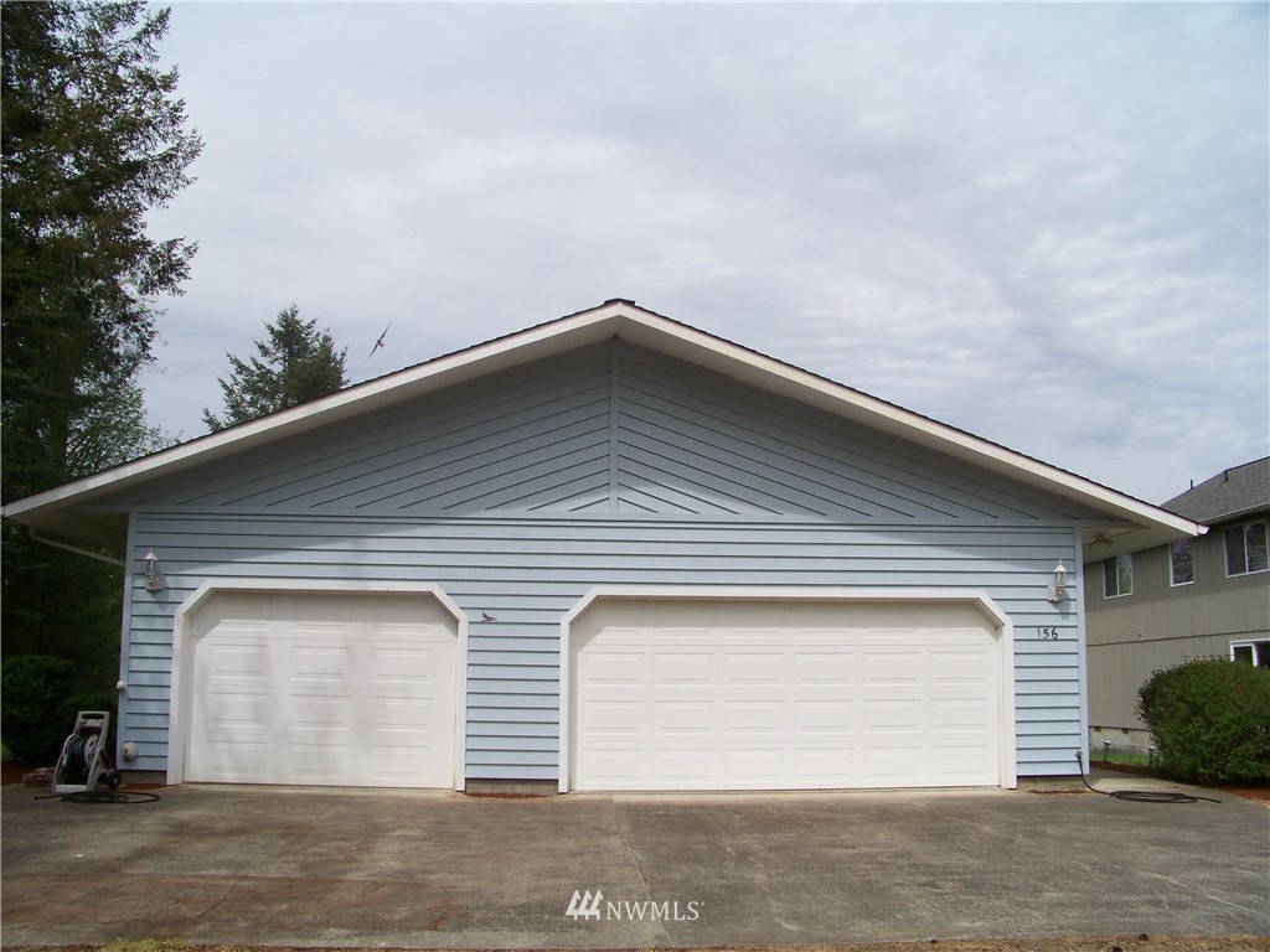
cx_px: 635
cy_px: 476
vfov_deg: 42.9
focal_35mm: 33
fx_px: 1211
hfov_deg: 55.4
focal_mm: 5.85
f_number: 4
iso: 64
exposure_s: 1/1000
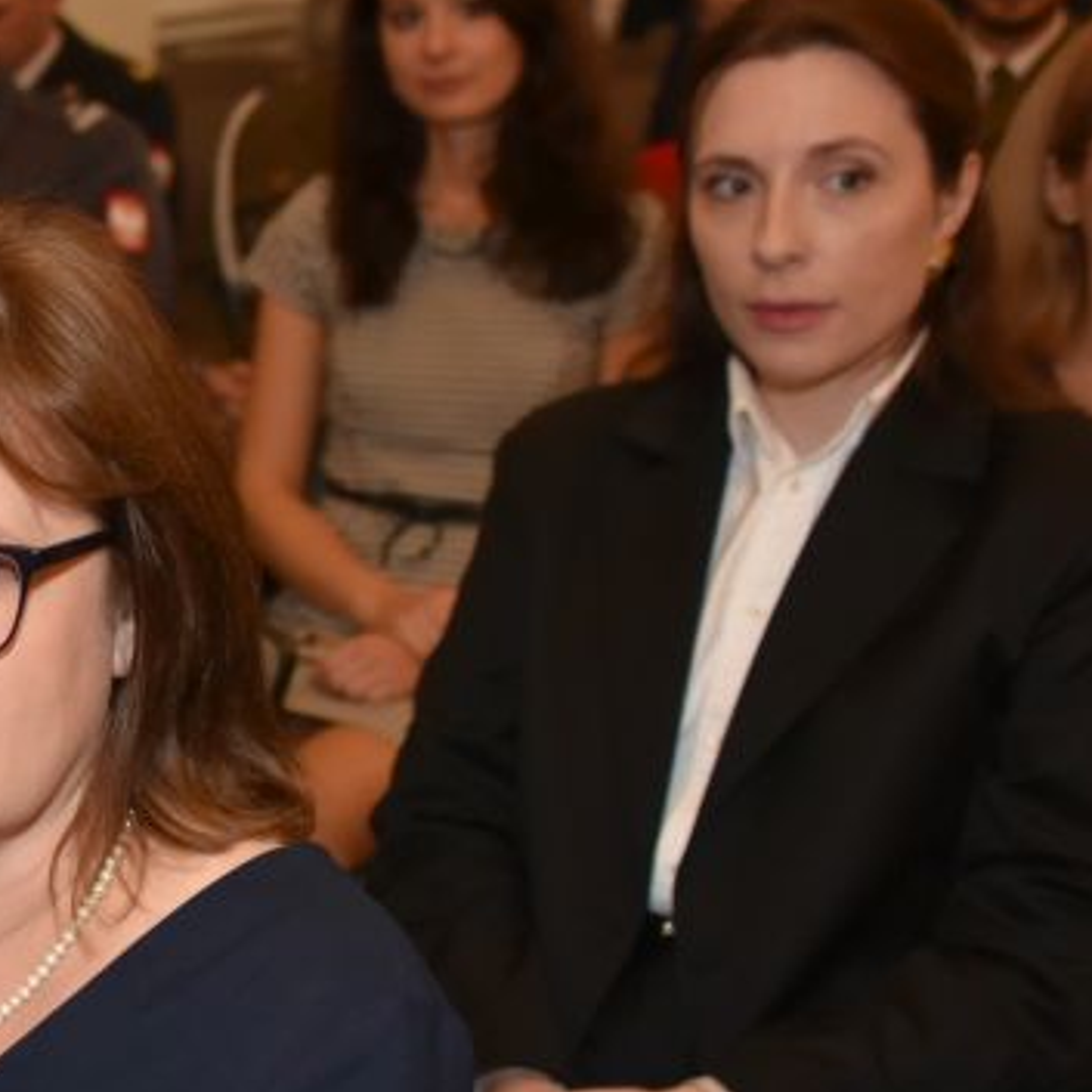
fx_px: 2820
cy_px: 628
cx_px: -220
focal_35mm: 79
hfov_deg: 20.5
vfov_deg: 21.9
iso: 2200
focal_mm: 32
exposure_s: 1/60
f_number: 3.5
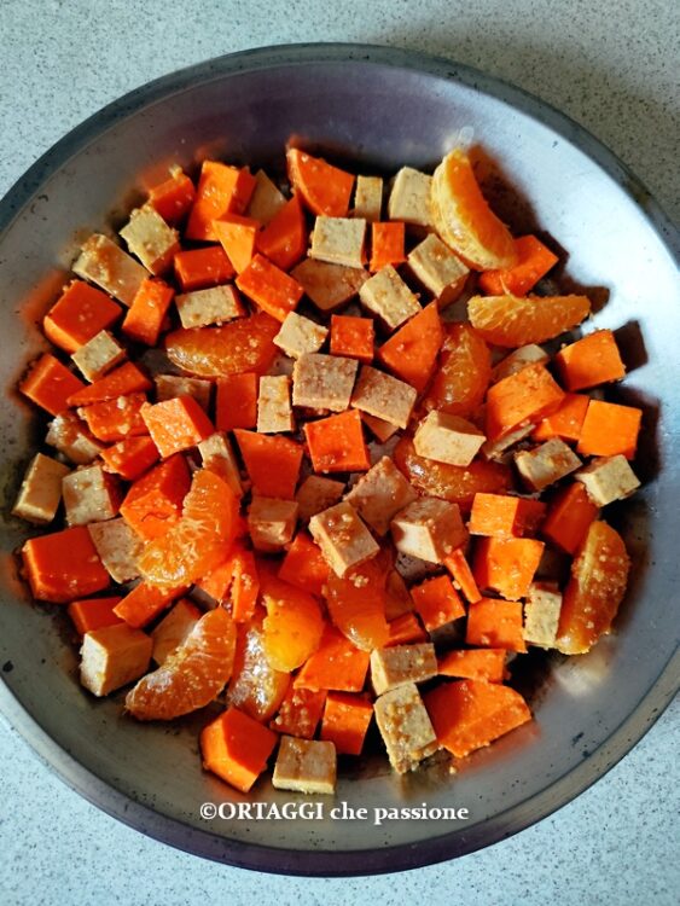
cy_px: 453
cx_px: 340
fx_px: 602
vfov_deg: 73.9
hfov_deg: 58.9
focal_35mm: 23
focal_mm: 6.14
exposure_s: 1/33.3
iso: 500
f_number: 1.65
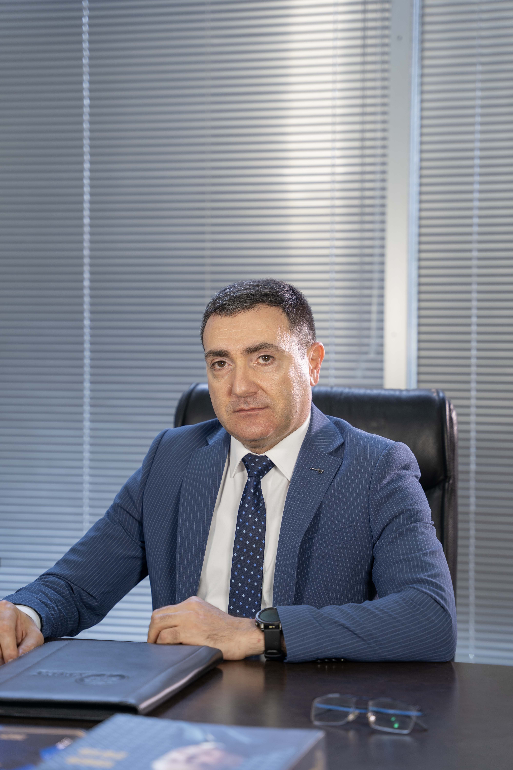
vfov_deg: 28.8
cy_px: 385
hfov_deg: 19.5
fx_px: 1496
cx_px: 256
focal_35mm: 70
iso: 125
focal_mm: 70
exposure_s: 1/100
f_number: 2.8
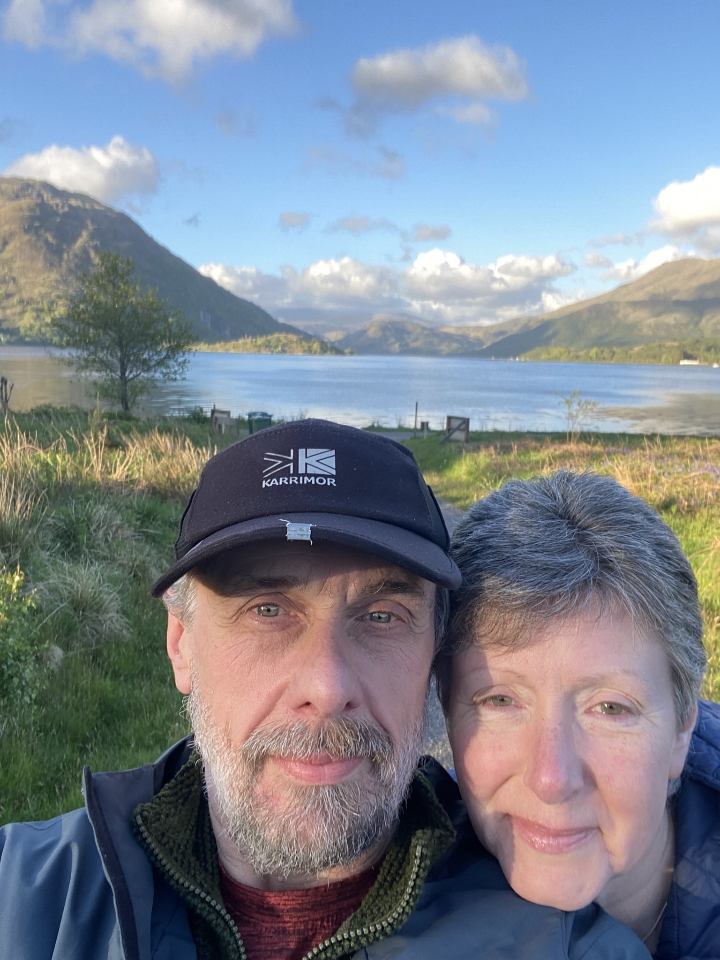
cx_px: 360
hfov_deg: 46.8
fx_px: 832
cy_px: 480
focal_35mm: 30
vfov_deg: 60.0
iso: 32
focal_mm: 2.71
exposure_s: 1/122
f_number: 2.2
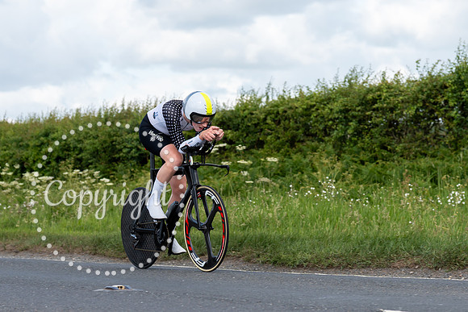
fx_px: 1615
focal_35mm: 124
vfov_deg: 11.0
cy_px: 153
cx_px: 247
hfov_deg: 16.5
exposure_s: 1/1000
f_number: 3.5
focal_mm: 72
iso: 125
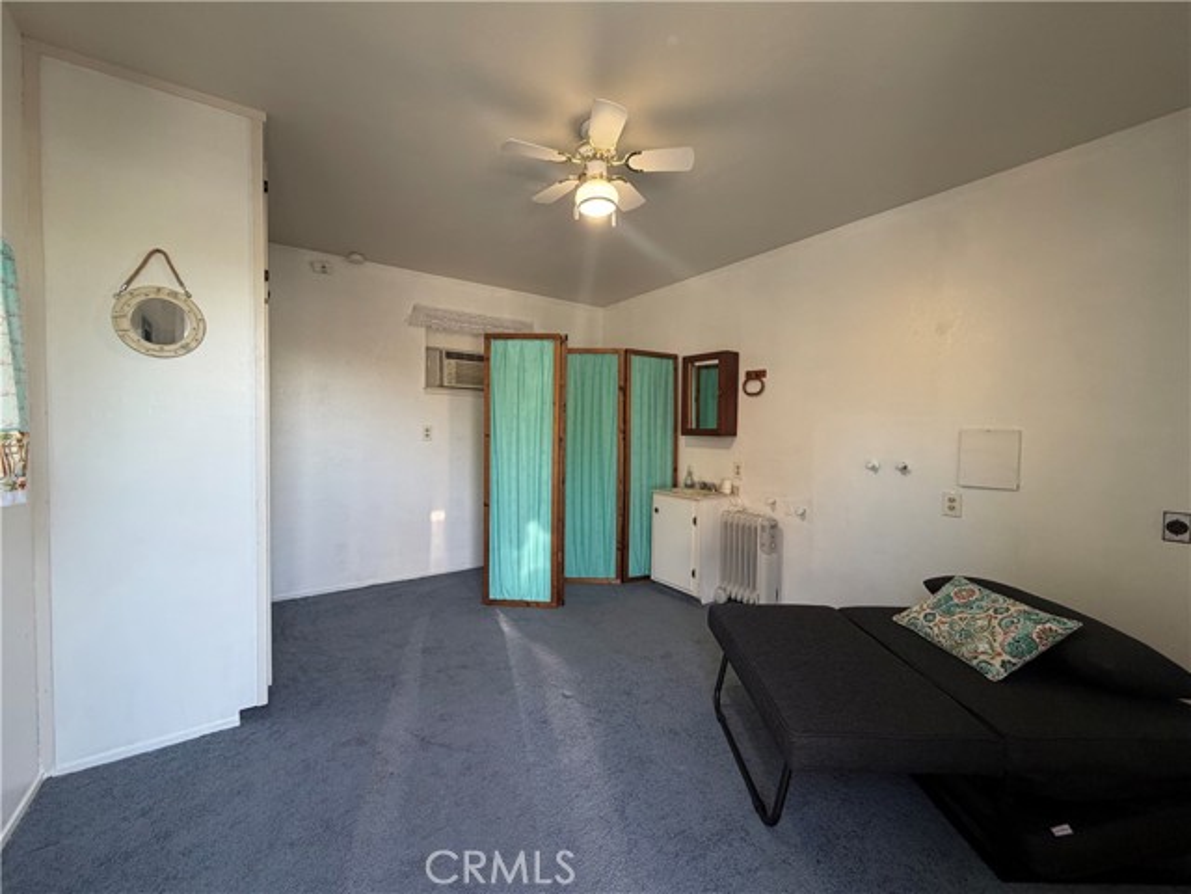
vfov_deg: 85.7
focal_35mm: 14
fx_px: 482
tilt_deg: -2.5
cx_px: 596
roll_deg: -0.4
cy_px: 447
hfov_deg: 102.1
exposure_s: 1/120
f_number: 2.2
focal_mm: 2.22
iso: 160
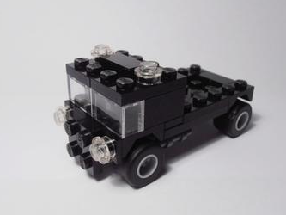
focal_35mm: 40
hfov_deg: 46.8
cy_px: 112
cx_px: 136
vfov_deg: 36.0
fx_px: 331
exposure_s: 1/50
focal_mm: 6.61
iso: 80
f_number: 3.9
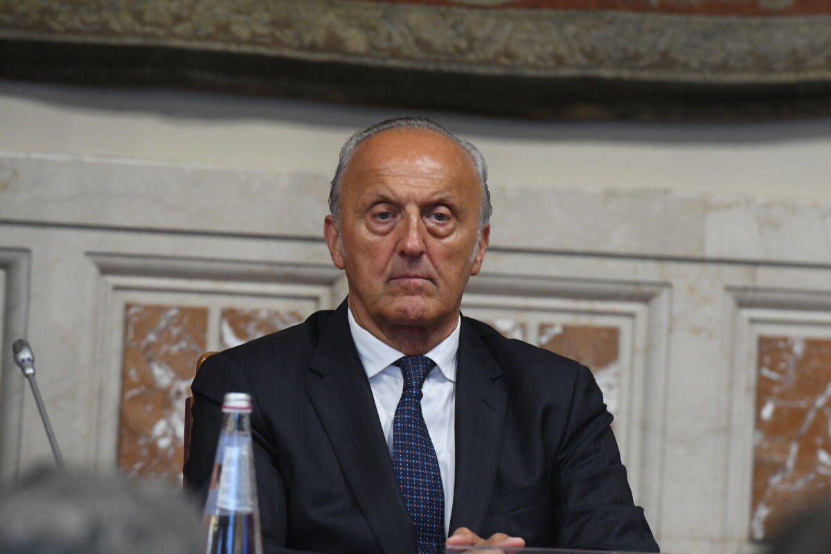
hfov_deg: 6.9
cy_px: 277
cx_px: 416
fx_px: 6924
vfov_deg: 4.6
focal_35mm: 300
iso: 4000
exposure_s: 1/160
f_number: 5
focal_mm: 200
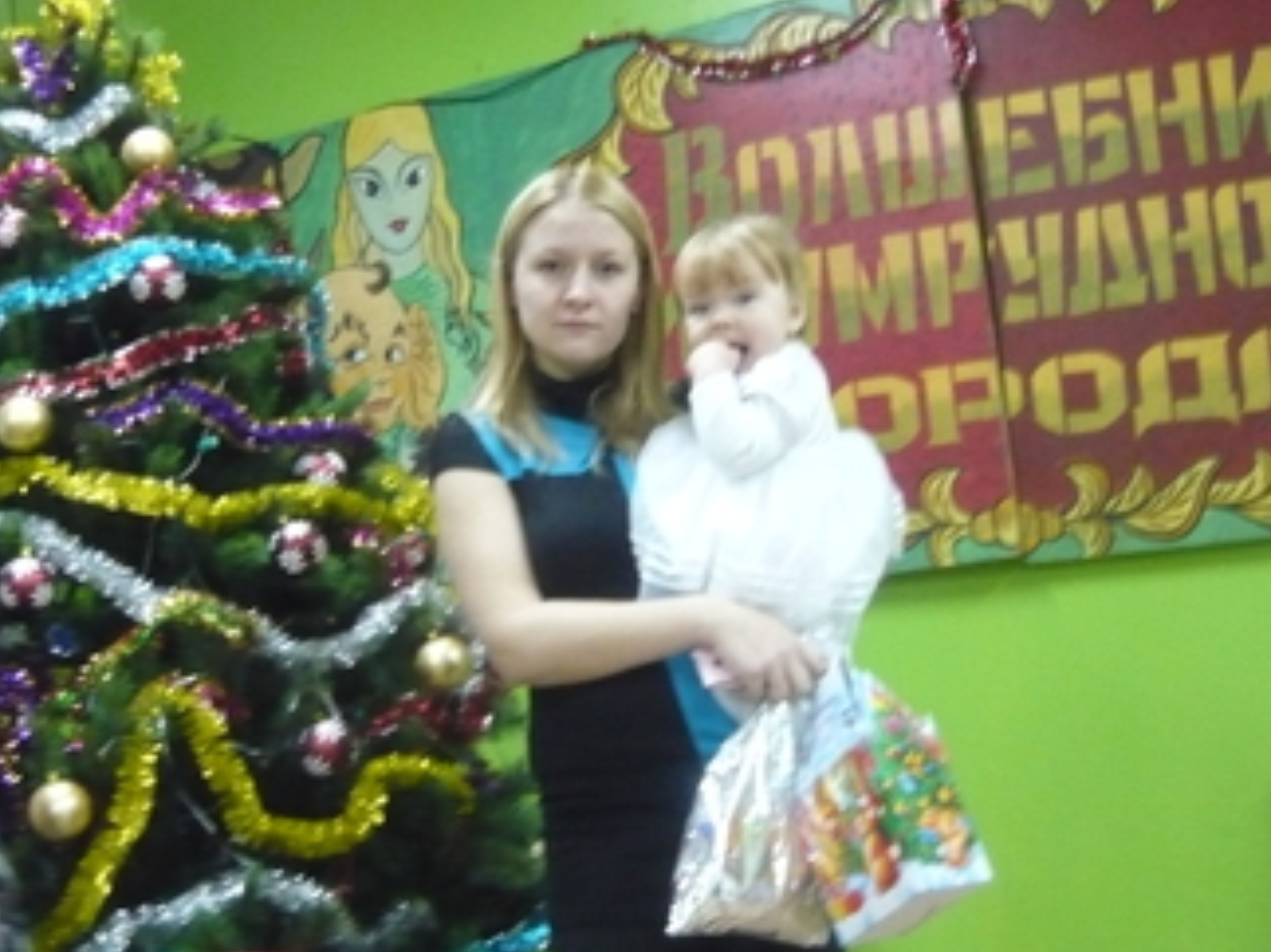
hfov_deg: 41.2
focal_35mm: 46
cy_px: 496
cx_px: 575
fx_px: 1688
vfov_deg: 31.5
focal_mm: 5.5
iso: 800
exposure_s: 1/30
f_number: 2.8
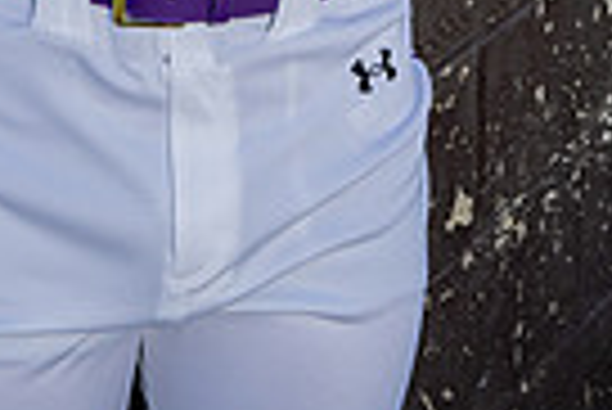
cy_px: -563
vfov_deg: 10.3
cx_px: 225
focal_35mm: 116
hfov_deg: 17.6
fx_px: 1974
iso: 80
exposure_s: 1/250
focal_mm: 35
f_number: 5.6
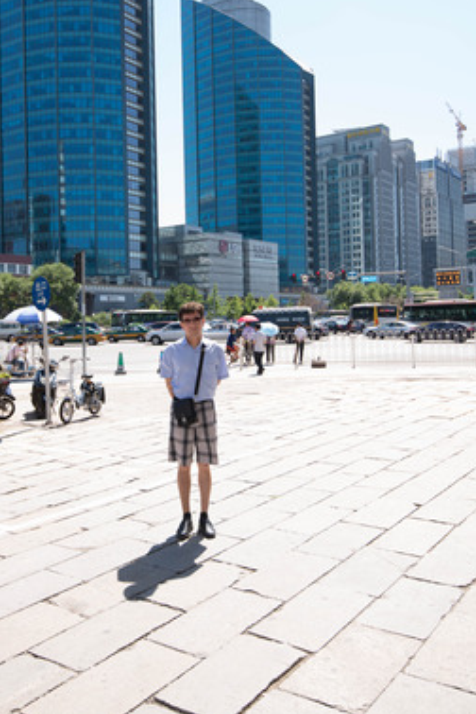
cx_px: 195
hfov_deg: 39.8
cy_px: 304
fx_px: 654
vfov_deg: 57.0
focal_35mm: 33
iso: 200
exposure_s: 1/250
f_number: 5.6
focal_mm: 26
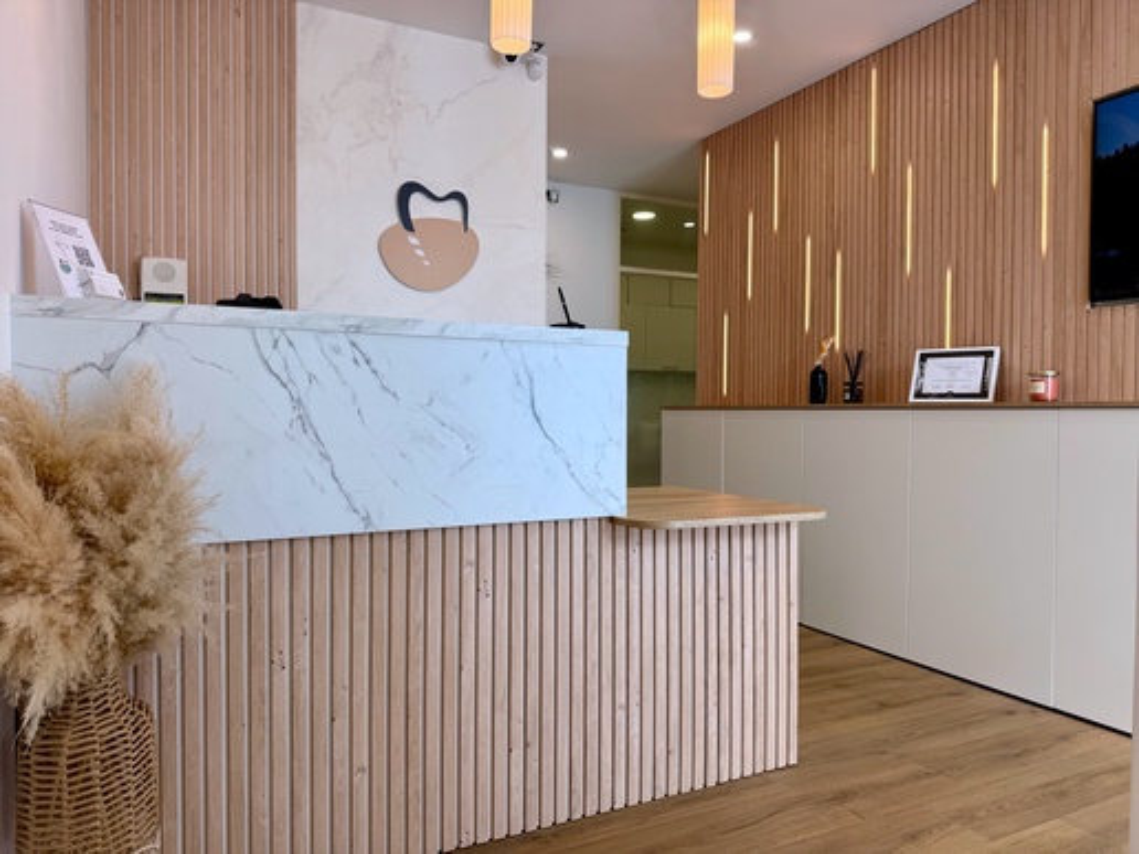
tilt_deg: -1.6
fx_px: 790
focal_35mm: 24
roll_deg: +0.0
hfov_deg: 71.6
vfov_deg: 56.8
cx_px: 570
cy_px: 427
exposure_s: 1/146
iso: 64
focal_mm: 6.76
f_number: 1.78
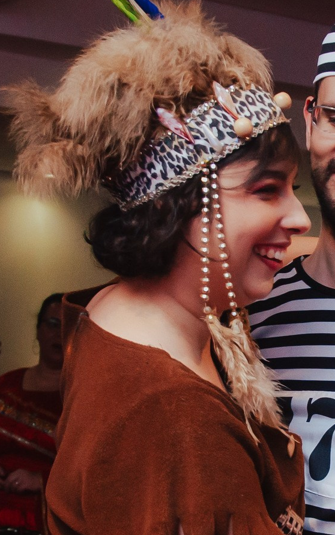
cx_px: 349
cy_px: 338
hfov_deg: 12.8
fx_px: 1476
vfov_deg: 20.5
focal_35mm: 101
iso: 500
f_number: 2.8
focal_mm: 18
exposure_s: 1/60
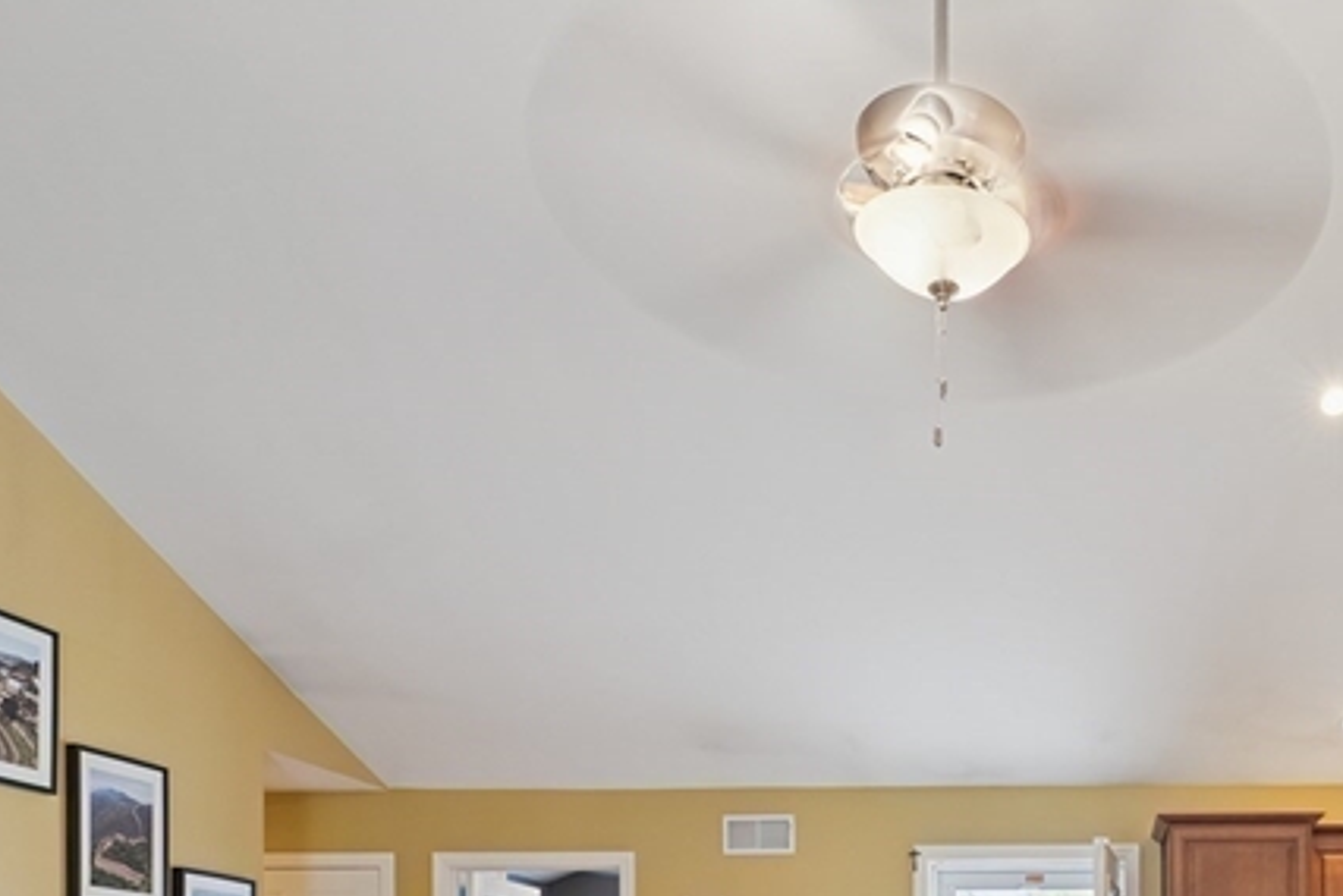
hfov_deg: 49.6
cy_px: 1039
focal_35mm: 36
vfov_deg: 31.7
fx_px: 1343
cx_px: 1098
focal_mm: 15
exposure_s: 1/60
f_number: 8
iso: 400
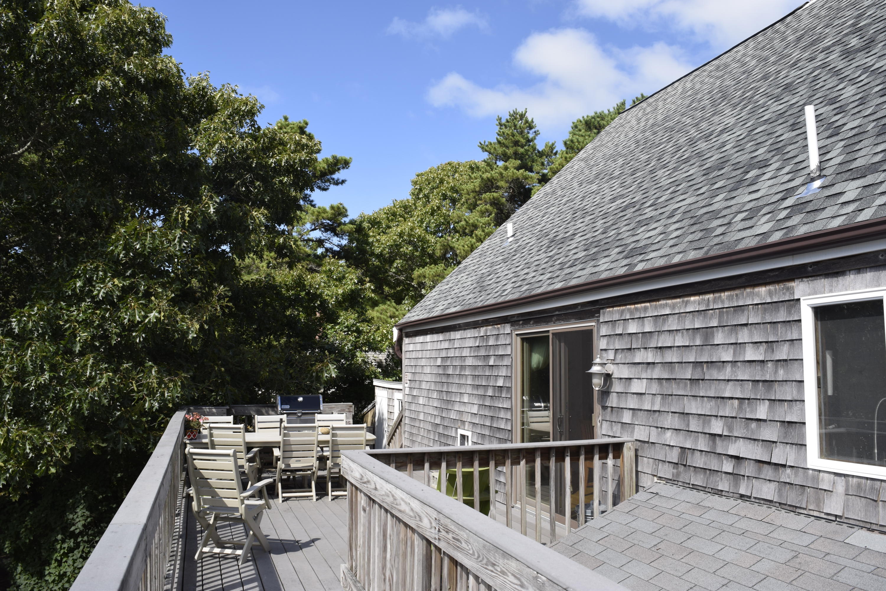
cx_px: 443
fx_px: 664
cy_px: 296
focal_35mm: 27
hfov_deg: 67.4
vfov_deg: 47.9
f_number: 8
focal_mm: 18
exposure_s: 1/200
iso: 100
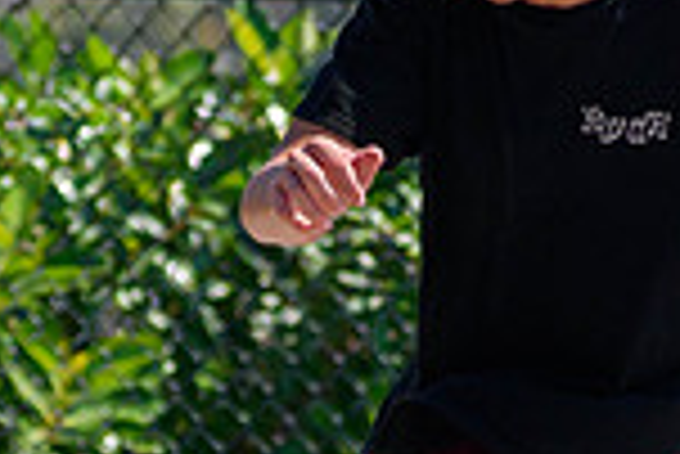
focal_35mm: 1207
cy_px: 591
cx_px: 275
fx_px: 22820
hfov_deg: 1.7
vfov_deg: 1.1
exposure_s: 1/2000
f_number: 5.6
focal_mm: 210
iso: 400
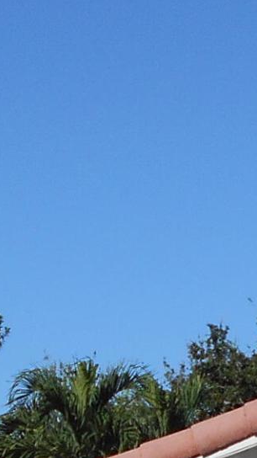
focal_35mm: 150
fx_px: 1817
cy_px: 773
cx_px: -45
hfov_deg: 8.0
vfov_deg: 13.2
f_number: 3.2
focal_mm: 4.6
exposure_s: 1/1250
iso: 80
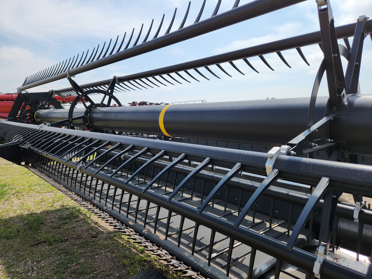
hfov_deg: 73.9
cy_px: 140
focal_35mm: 23
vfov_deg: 58.9
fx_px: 247
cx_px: 186
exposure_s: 1/1814
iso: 20
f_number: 1.8
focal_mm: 5.4
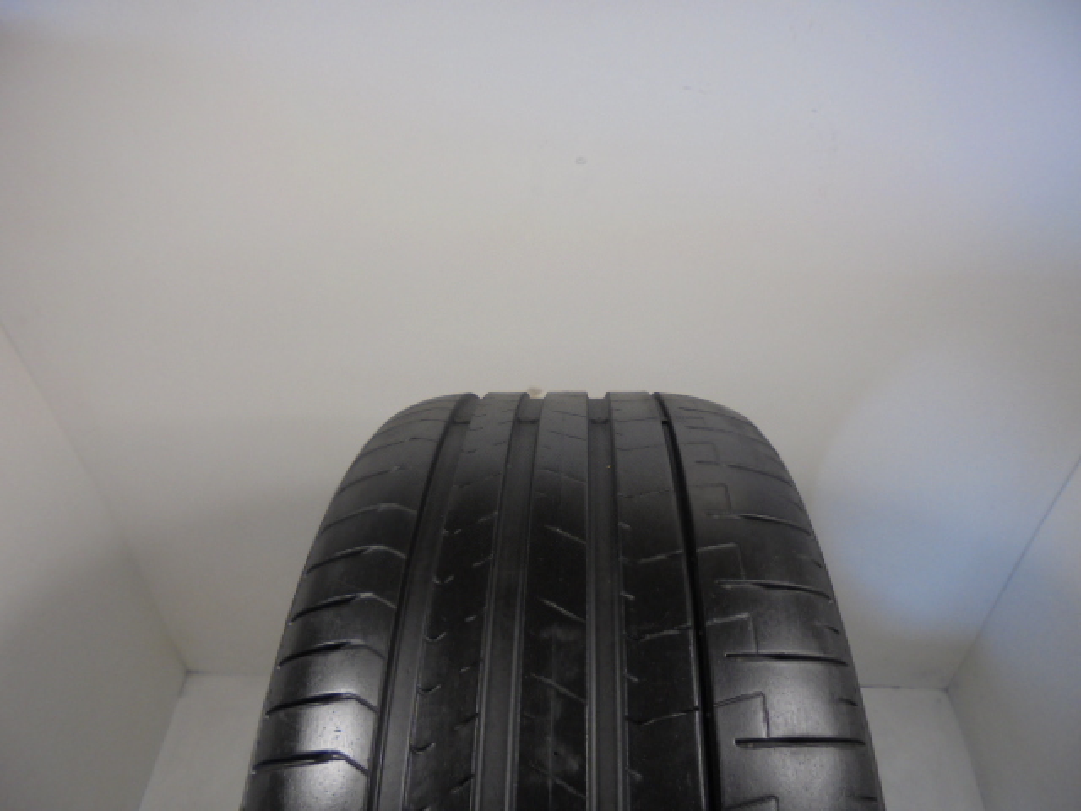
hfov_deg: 67.3
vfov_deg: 53.1
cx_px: 540
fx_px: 812
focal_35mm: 26
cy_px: 406
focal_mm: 4.6
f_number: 3.5
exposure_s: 1/40
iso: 100
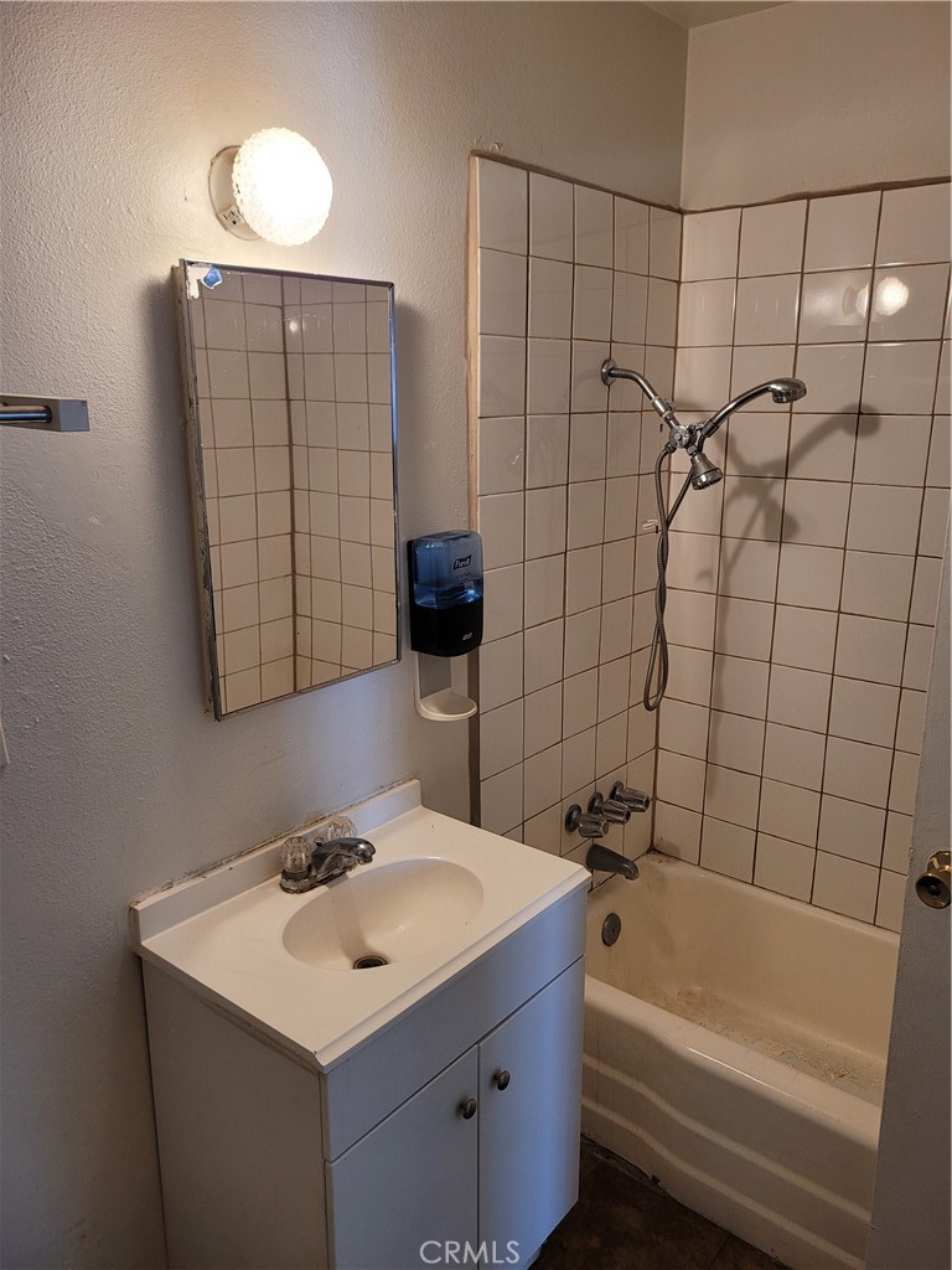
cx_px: 476
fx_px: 953
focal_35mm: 26
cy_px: 635
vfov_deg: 67.3
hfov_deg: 53.1
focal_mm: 5.4
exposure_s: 1/60
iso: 160
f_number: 1.8
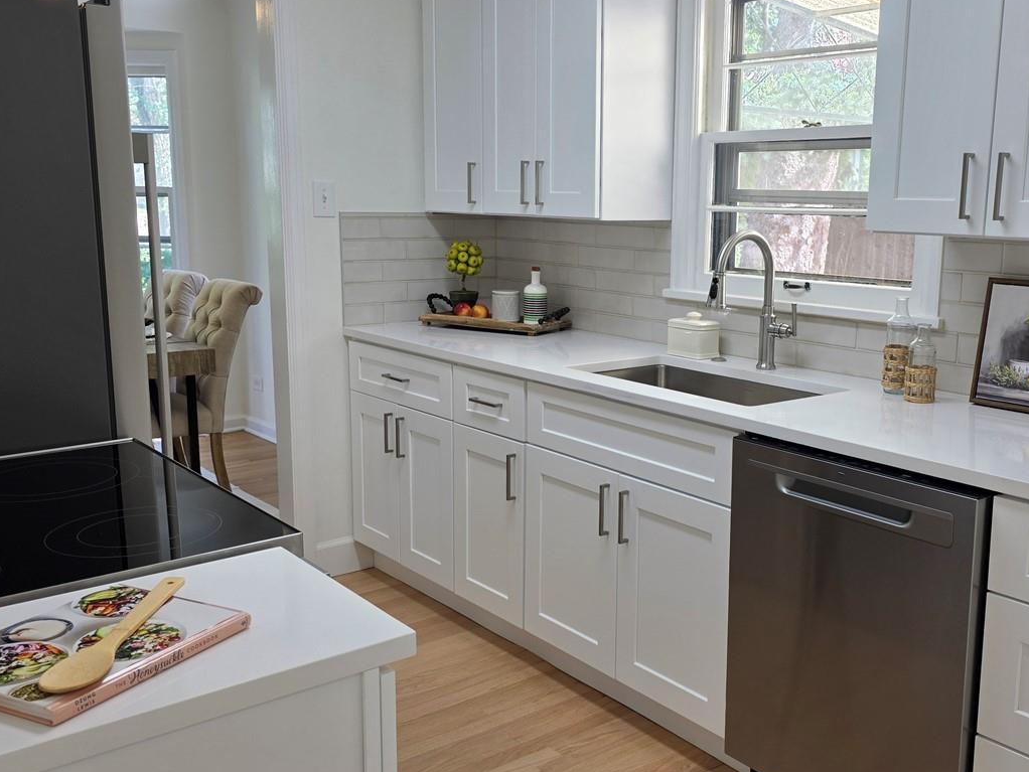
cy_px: 371
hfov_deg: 51.1
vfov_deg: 39.7
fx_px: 1070
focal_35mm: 36
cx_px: 603
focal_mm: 6.3
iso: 64
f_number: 1.7
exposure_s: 1/120
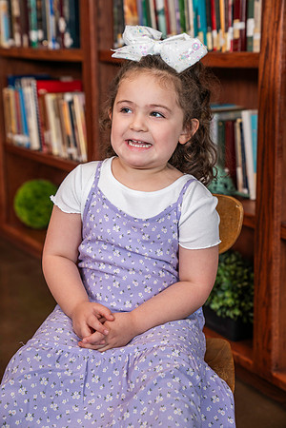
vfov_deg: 31.0
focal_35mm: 65
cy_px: 214
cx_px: 143
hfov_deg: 20.9
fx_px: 775
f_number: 4
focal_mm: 65
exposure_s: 1/160
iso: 500
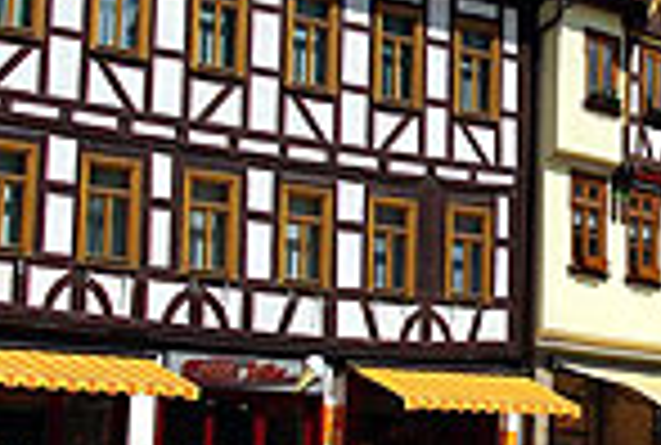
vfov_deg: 12.5
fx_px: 2026
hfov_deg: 18.3
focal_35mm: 110
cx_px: 576
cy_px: 65
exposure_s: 1/750
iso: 200
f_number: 9.5
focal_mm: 24
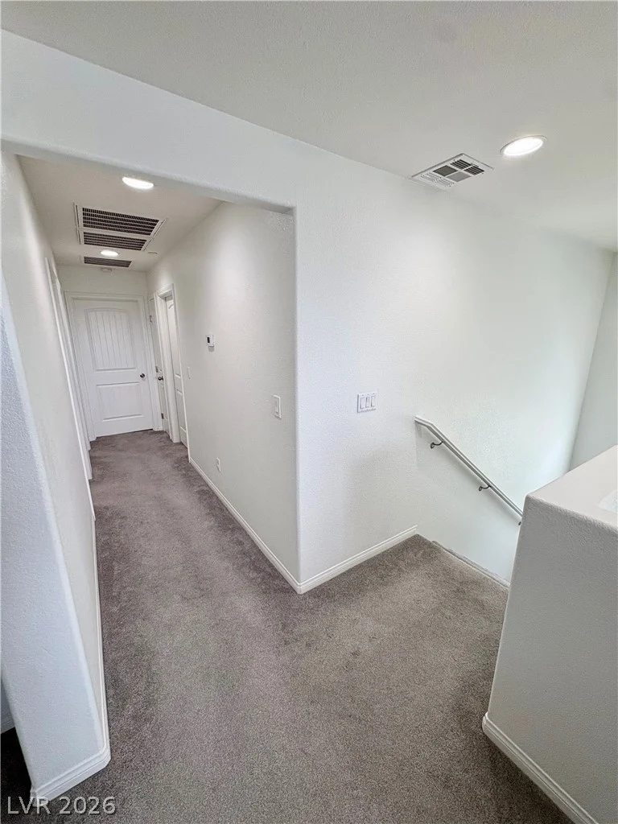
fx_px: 333
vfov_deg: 102.1
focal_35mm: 14
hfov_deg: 85.7
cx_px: 309
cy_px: 412
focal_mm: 2.22
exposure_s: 1/120
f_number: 2.2
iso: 125
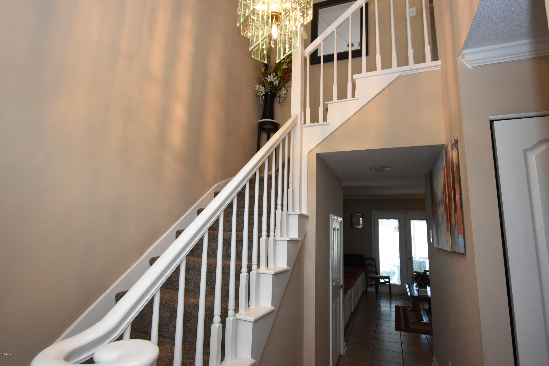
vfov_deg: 67.4
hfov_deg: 90.0
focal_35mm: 18
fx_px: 274
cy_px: 183
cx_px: 274
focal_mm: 12
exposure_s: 1/60
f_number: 7.1
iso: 800
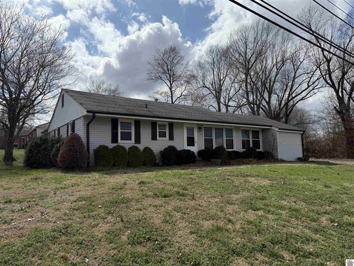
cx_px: 177
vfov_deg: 56.8
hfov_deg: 71.6
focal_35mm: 24
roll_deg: +0.8
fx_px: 245
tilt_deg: +4.6
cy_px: 133
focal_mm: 6.76
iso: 100
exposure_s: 1/9091
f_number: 1.78
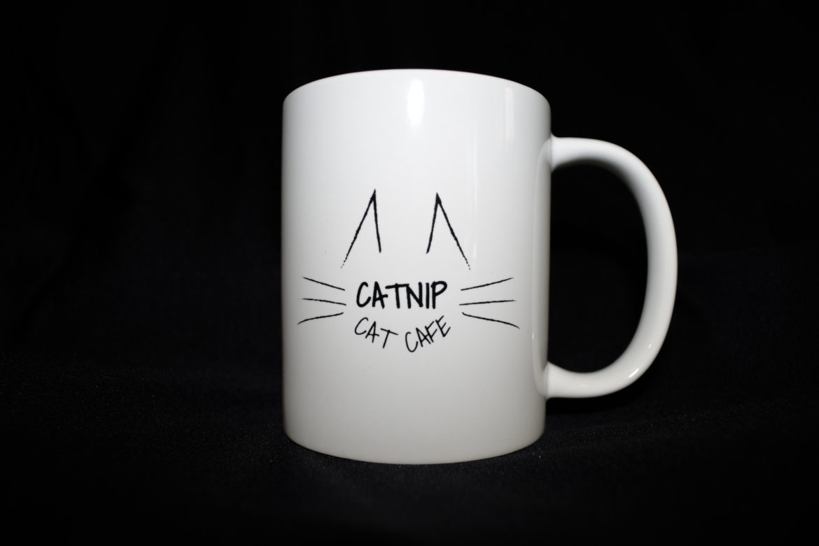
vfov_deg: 48.0
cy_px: 273
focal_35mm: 27
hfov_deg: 67.4
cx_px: 410
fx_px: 614
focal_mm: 18
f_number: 4
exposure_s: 1/60
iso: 100
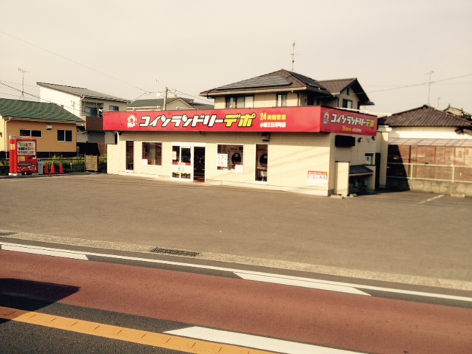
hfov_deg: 52.6
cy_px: 177
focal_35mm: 35
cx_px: 236
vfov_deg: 40.7
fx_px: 477
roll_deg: -1.8
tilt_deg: -6.0
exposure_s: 1/1623
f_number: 2.4
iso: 50
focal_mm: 4.28
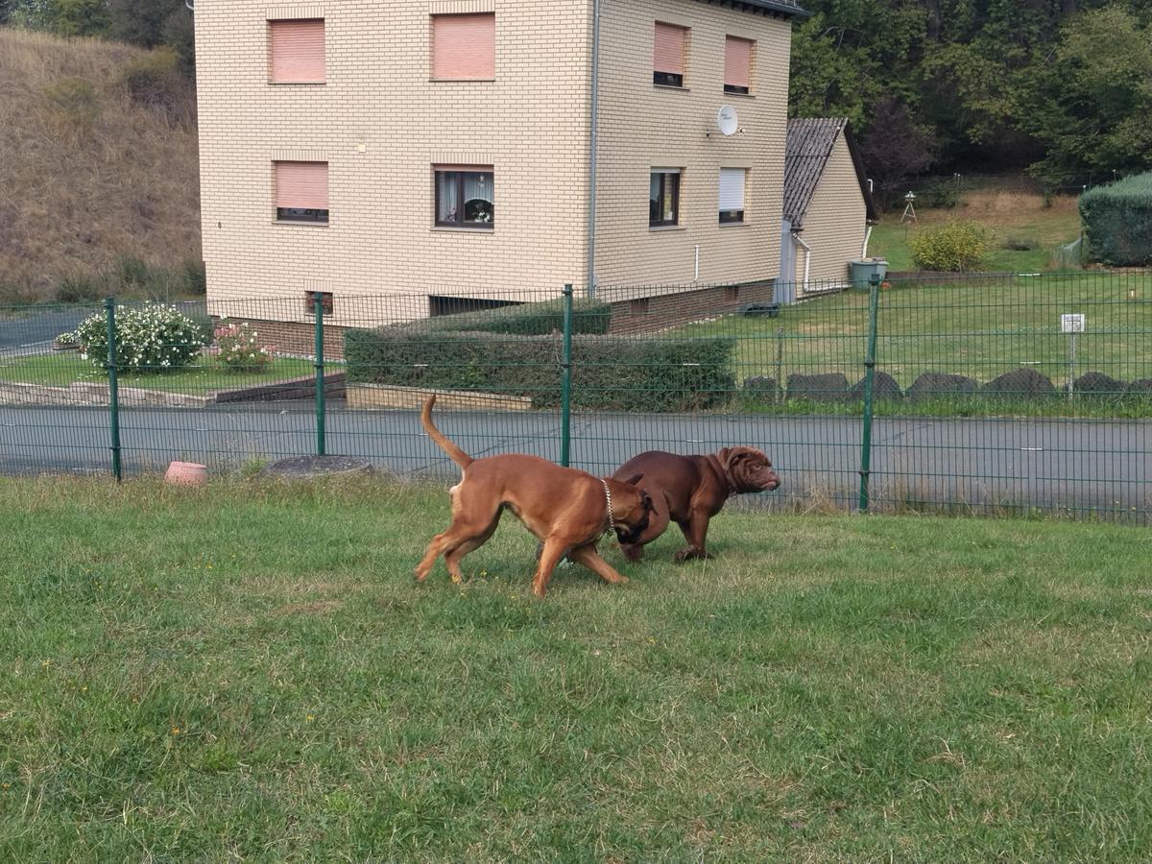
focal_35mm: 44
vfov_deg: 32.9
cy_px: 432
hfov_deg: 42.9
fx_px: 1464
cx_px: 576
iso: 50
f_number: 1.8
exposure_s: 1/393
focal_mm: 4.22
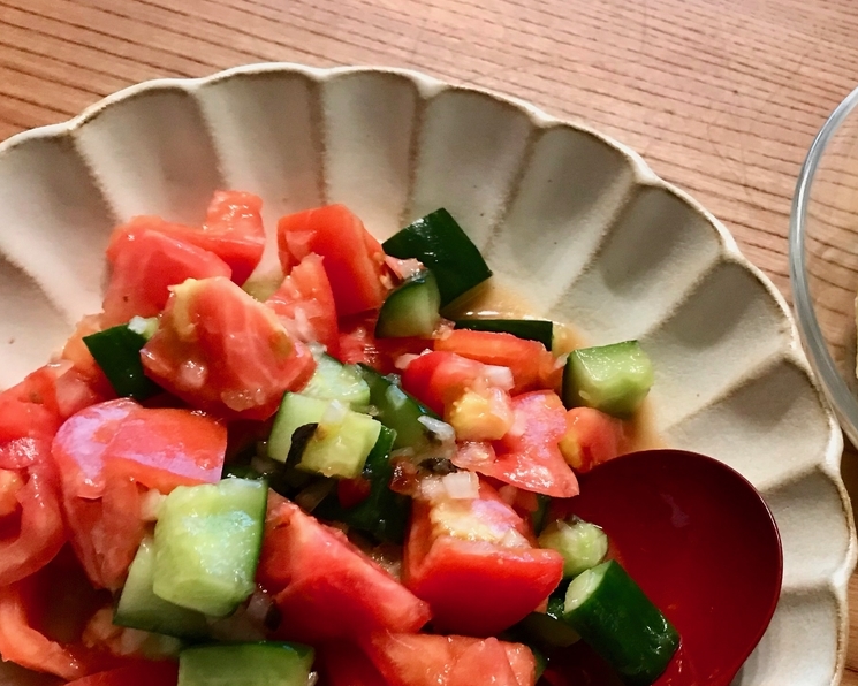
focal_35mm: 44
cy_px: 488
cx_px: 603
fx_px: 1117
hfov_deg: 41.2
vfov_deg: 33.7
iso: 100
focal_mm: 3.99
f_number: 1.8
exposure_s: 1/15
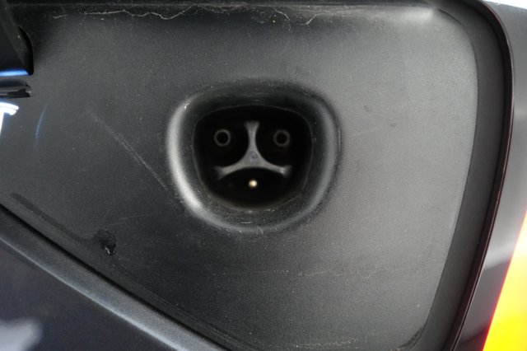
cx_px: 264
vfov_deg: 46.4
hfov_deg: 65.5
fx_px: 410
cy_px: 176
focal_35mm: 28
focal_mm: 28
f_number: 2.8
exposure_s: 1/160
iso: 6400
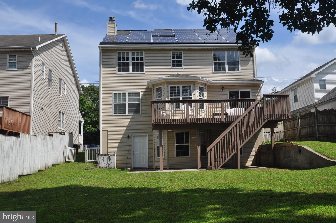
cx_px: 168
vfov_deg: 36.8
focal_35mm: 36
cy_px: 112
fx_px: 336
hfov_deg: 53.2
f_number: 10
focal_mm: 24
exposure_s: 1/400
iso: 200
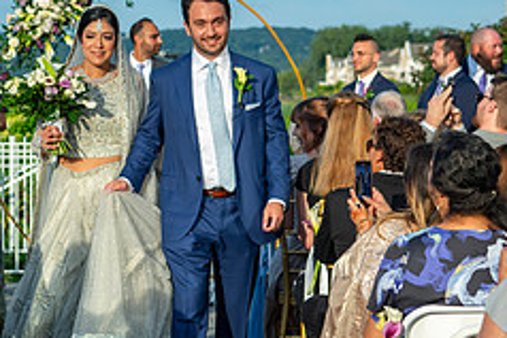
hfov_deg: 14.5
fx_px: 1987
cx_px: 231
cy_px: 163
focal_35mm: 141
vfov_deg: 9.7
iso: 400
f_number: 4
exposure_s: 1/3200
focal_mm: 55
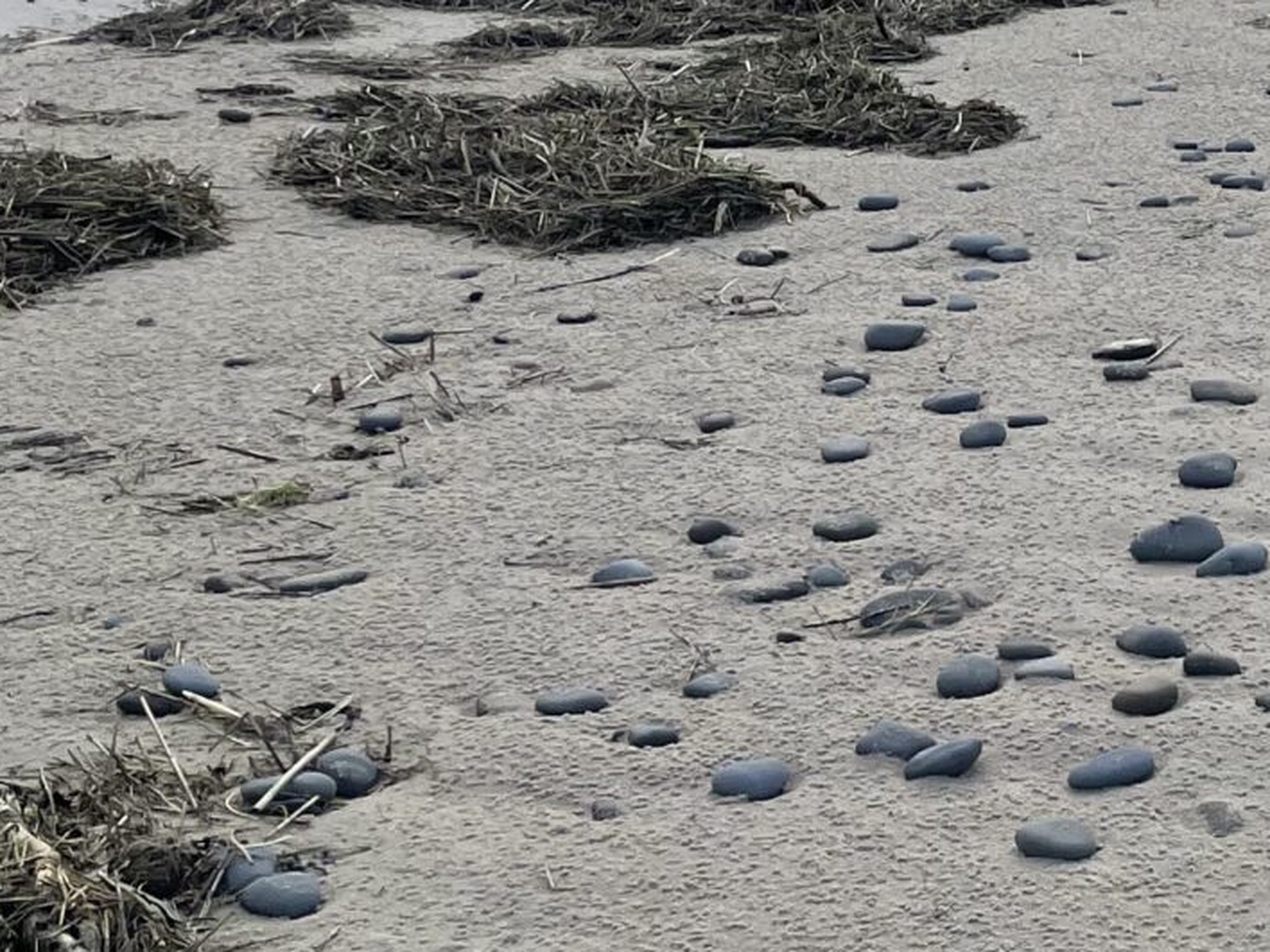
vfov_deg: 15.6
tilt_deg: -10.6
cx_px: 1485
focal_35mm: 94
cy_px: 158
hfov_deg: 19.7
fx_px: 3449
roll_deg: -1.1
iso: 32
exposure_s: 1/2681
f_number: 1.6
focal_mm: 4.2
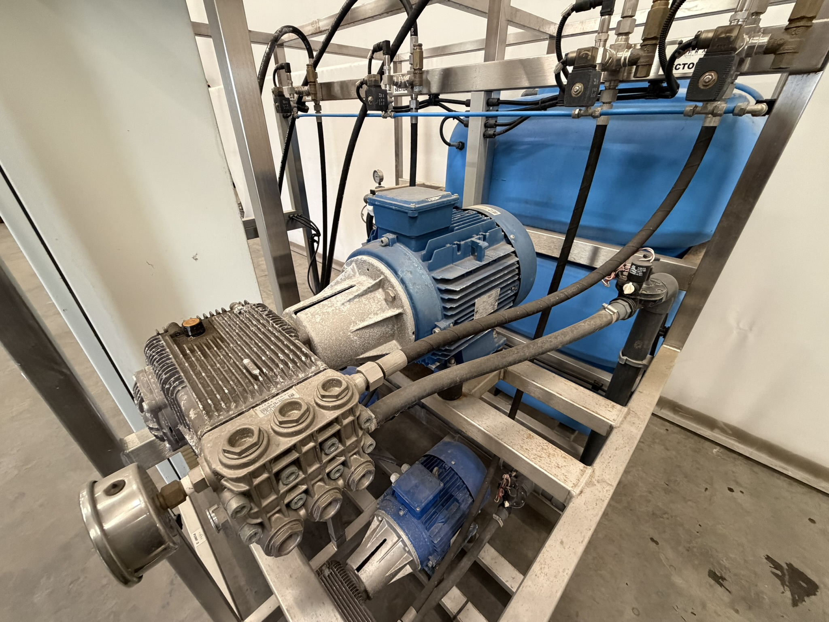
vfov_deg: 85.7
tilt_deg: -30.0
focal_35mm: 14
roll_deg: +0.4
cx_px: 414
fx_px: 335
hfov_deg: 102.1
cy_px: 311
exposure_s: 1/50
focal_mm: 2.22
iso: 500
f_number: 2.2
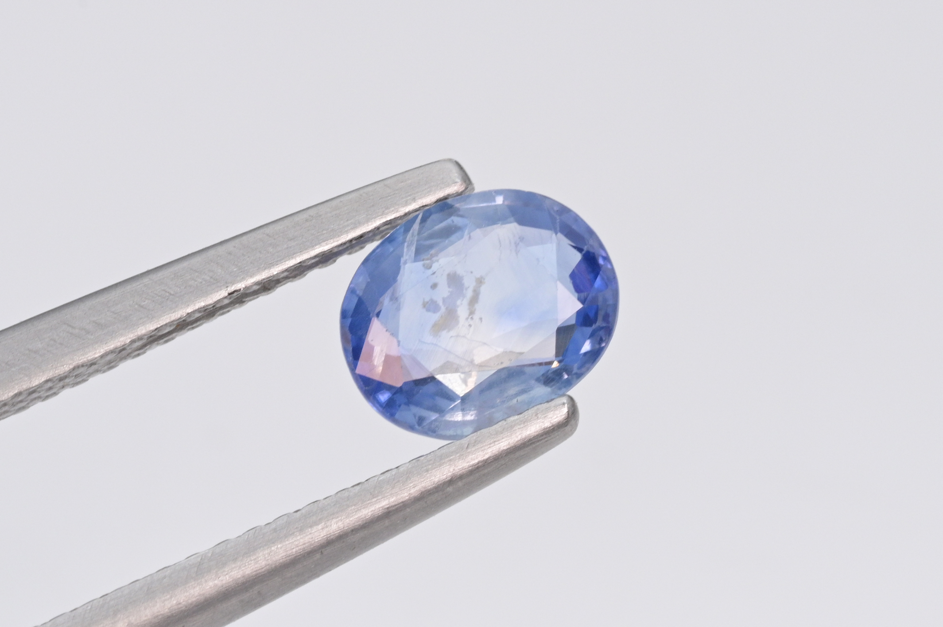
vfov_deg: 8.7
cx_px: 472
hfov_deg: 13.1
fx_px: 4109
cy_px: 314
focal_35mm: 157
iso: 640
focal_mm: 105
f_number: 20
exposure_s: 1/30
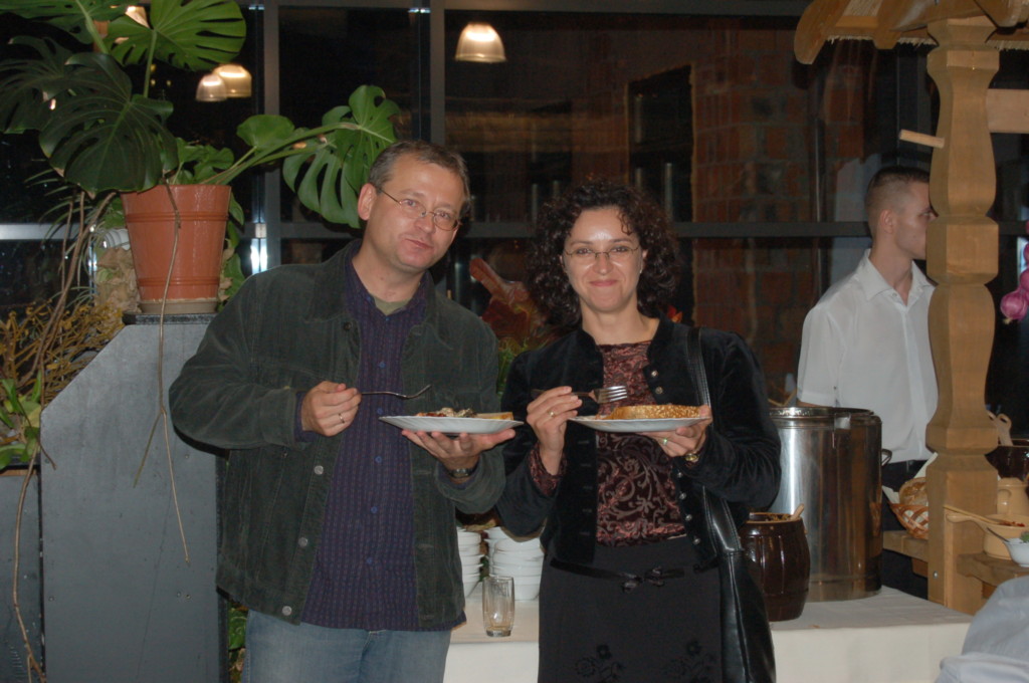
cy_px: 342
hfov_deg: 24.6
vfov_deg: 16.5
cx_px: 514
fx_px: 2355
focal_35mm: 82
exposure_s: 1/60
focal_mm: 55
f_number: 5.6
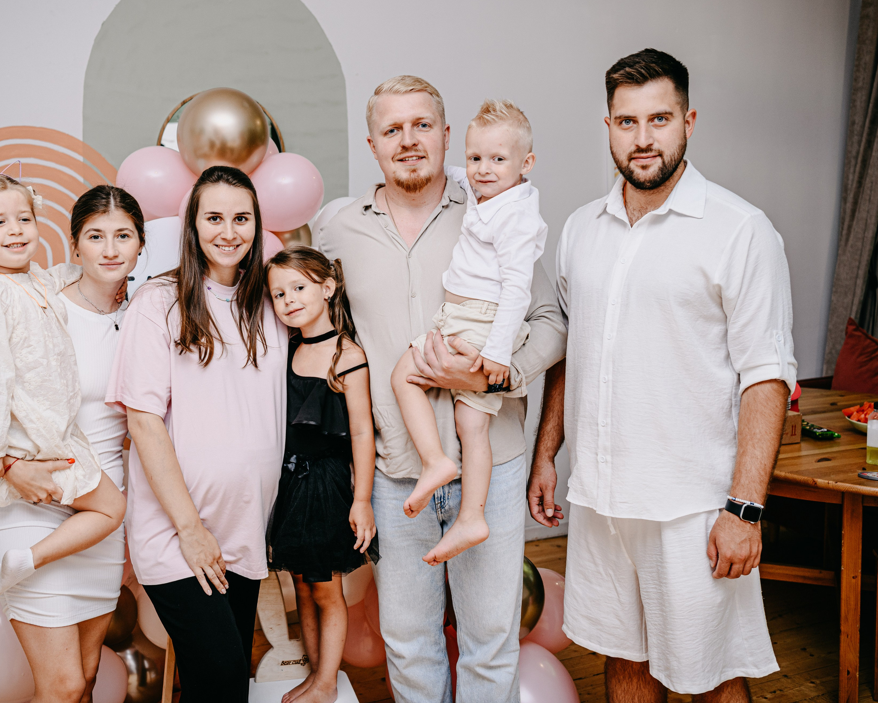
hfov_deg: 42.7
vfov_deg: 34.9
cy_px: 309
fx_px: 1117
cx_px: 357
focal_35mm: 43
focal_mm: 34
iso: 125
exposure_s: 1/160
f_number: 3.2
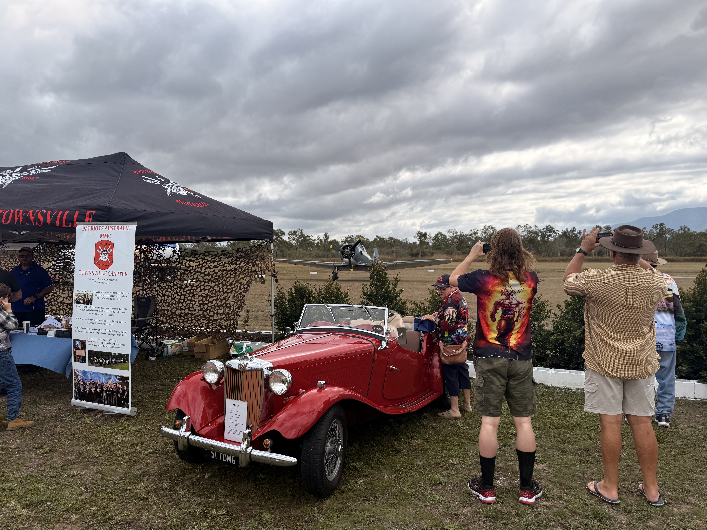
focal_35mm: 24
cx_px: 354
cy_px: 265
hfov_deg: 71.6
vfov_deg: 56.8
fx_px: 490
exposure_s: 1/3279
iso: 80
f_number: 1.78
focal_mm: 6.76
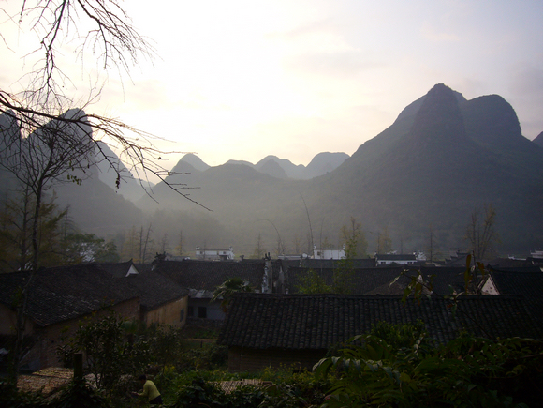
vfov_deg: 49.7
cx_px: 272
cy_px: 204
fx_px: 439
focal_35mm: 28
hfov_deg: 63.4
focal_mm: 4.6
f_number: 2.8
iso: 80
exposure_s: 1/250
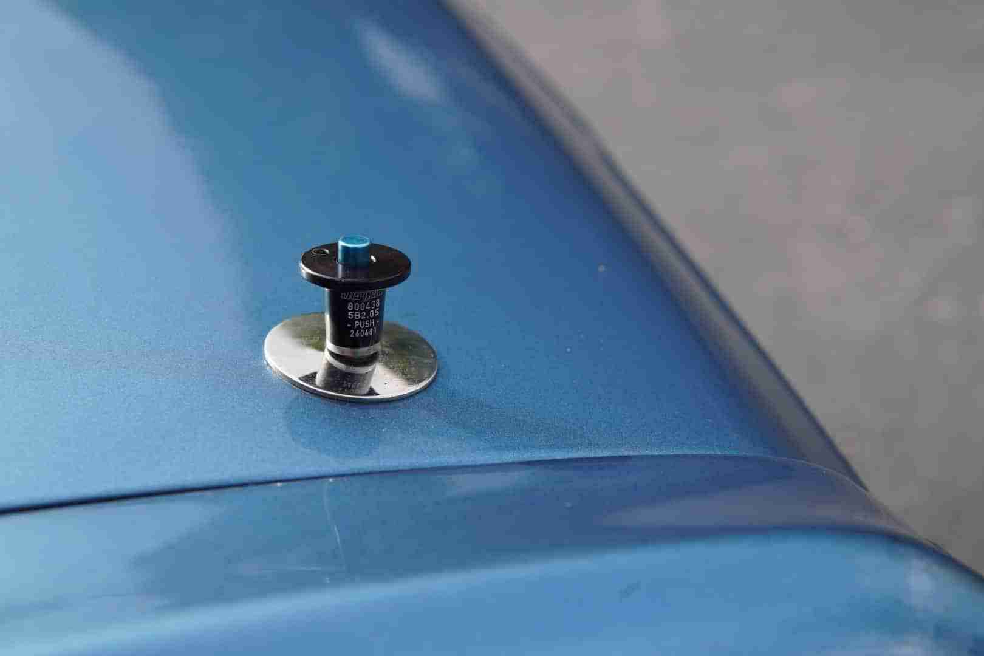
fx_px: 1230
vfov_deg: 29.9
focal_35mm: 45
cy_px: 328
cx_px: 492
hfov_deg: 43.6
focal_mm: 30
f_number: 5
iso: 100
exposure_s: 1/100
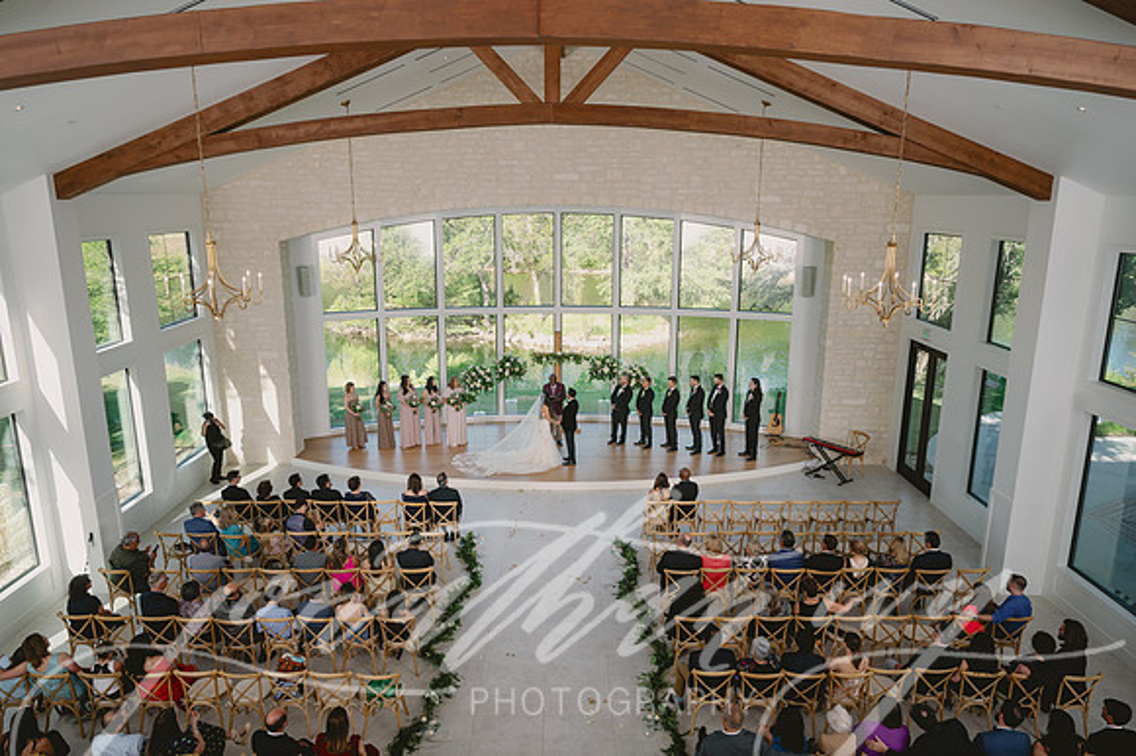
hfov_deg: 73.8
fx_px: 757
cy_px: 378
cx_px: 568
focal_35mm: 24
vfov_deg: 53.1
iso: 100
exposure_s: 1/200
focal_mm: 24
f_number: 4
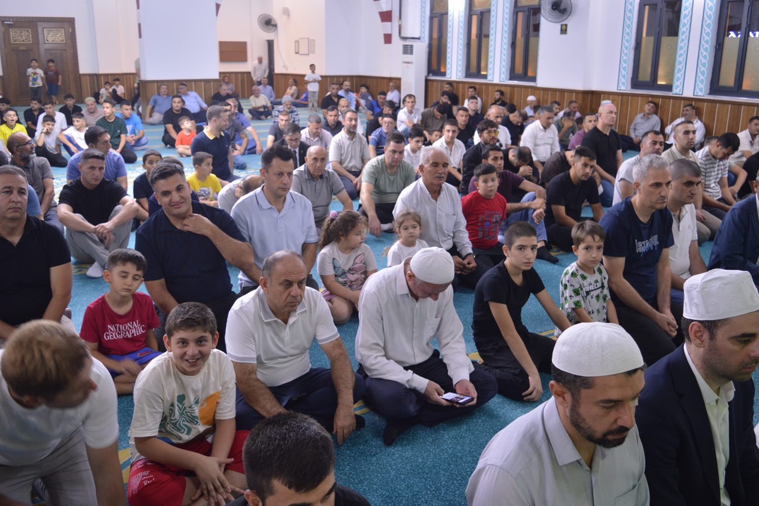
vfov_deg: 43.6
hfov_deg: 61.9
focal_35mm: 30
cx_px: 380
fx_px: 632
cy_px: 253
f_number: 3.5
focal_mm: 20
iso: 400
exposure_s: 1/25
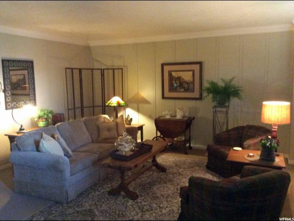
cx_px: 147
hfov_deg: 56.8
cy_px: 110
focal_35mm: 32
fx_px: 272
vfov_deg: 44.2
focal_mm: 3.3
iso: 500
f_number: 2.4
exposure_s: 1/15
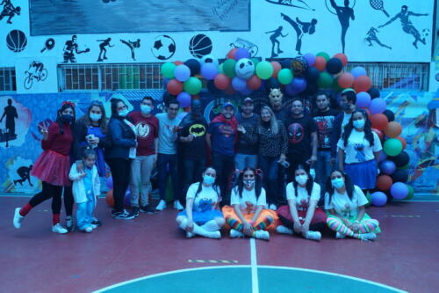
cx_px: 220
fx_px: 366
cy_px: 146
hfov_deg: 61.9
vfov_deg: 43.6
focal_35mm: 30
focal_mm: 20
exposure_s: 1/60
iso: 640
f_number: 9
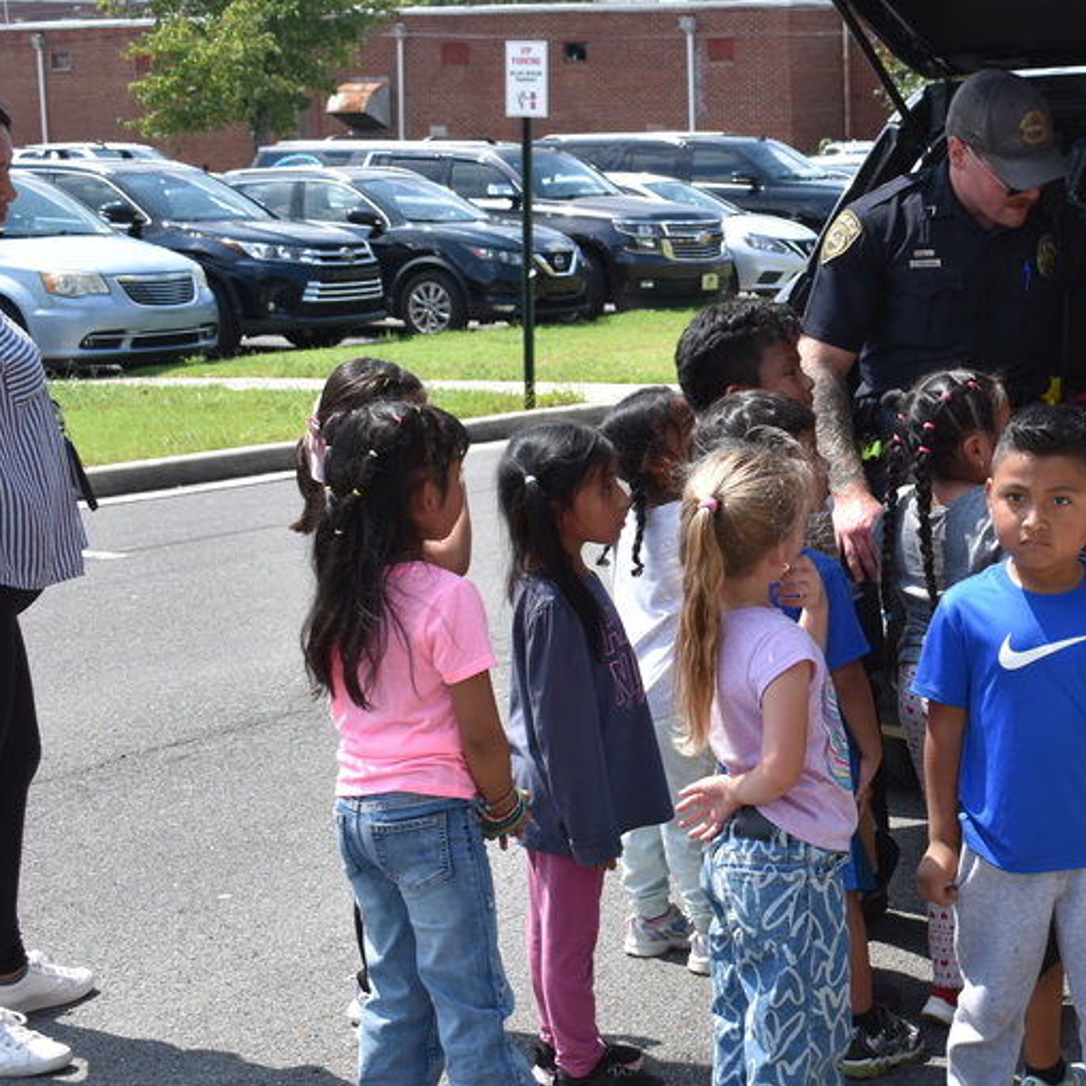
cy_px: 507
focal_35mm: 77
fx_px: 2733
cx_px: 1071
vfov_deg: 22.5
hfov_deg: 21.7
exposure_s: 1/320
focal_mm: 30
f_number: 9
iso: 200
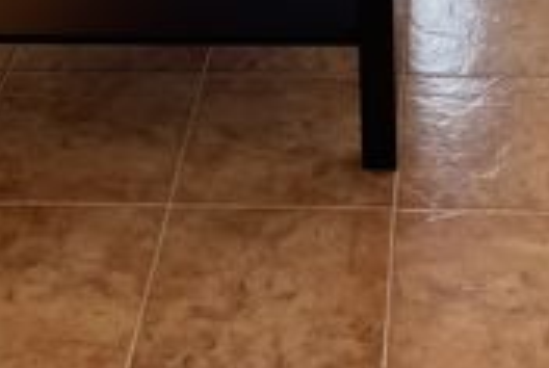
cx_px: 388
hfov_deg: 18.8
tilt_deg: -19.5
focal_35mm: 108
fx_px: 1650
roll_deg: +1.8
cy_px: -352
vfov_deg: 11.5
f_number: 1.6
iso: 40
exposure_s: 1/121
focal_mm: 4.2
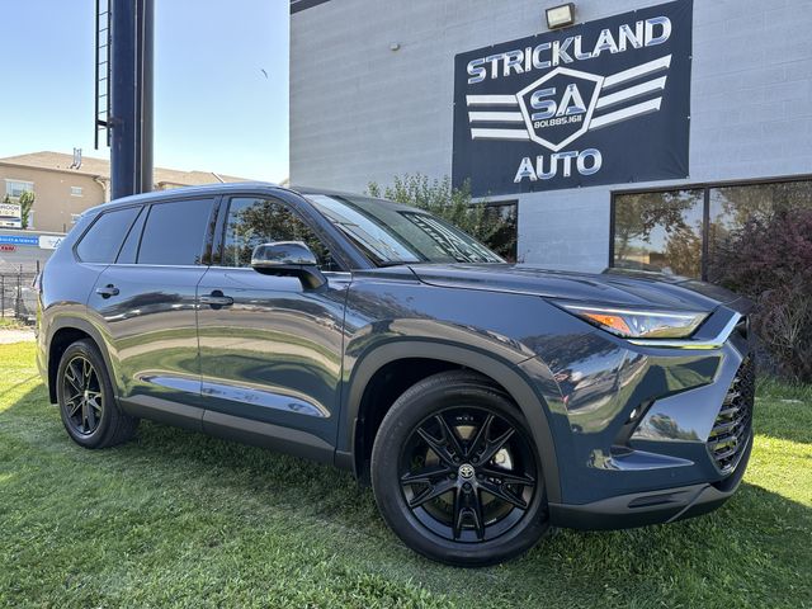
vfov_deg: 56.8
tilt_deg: -0.8
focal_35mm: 24
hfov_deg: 71.6
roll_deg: -0.5
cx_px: 406
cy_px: 304
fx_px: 563
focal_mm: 6.86
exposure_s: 1/456
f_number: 1.78
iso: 80
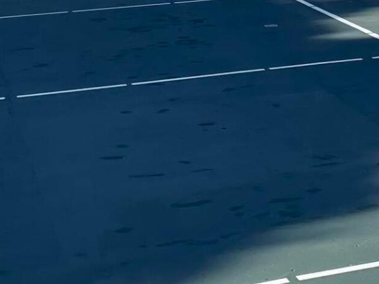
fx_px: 1368
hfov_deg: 14.4
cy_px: -164
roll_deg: +1.5
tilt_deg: -0.7
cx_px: 612
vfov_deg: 11.3
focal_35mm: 125
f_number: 1.6
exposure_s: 1/3731
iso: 32
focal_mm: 4.2
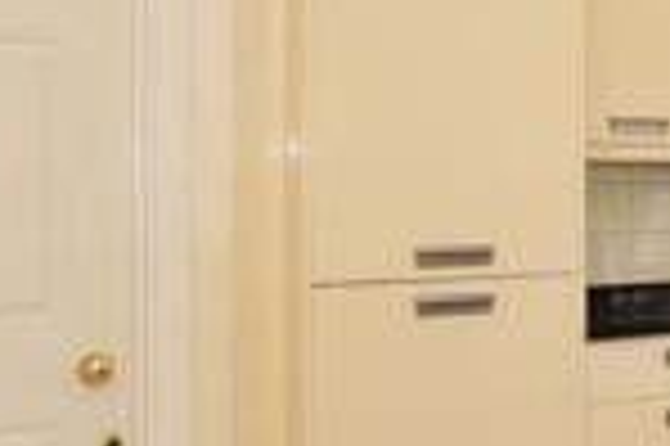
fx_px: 1227
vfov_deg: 20.5
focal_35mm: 66
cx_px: 994
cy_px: 169
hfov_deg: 24.2
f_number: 8
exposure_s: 1/200
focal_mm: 10
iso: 400
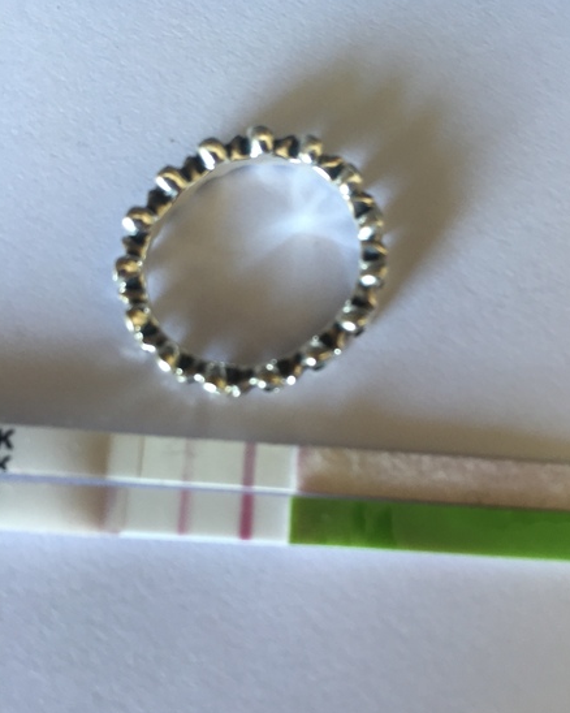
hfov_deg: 47.1
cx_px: 286
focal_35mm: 31
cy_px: 347
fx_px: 654
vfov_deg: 57.2
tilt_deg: -79.3
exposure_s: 1/33
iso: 100
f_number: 2.2
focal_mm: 4.15
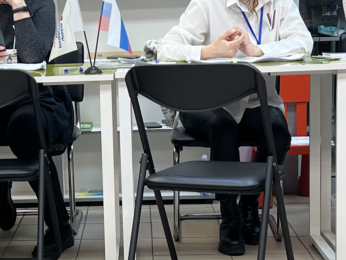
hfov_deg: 19.5
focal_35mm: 100
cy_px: 182
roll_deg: +2.9
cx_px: 88
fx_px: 1000
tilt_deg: -9.9
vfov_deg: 14.8
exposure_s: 1/100
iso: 100
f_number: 1.5
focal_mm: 5.7
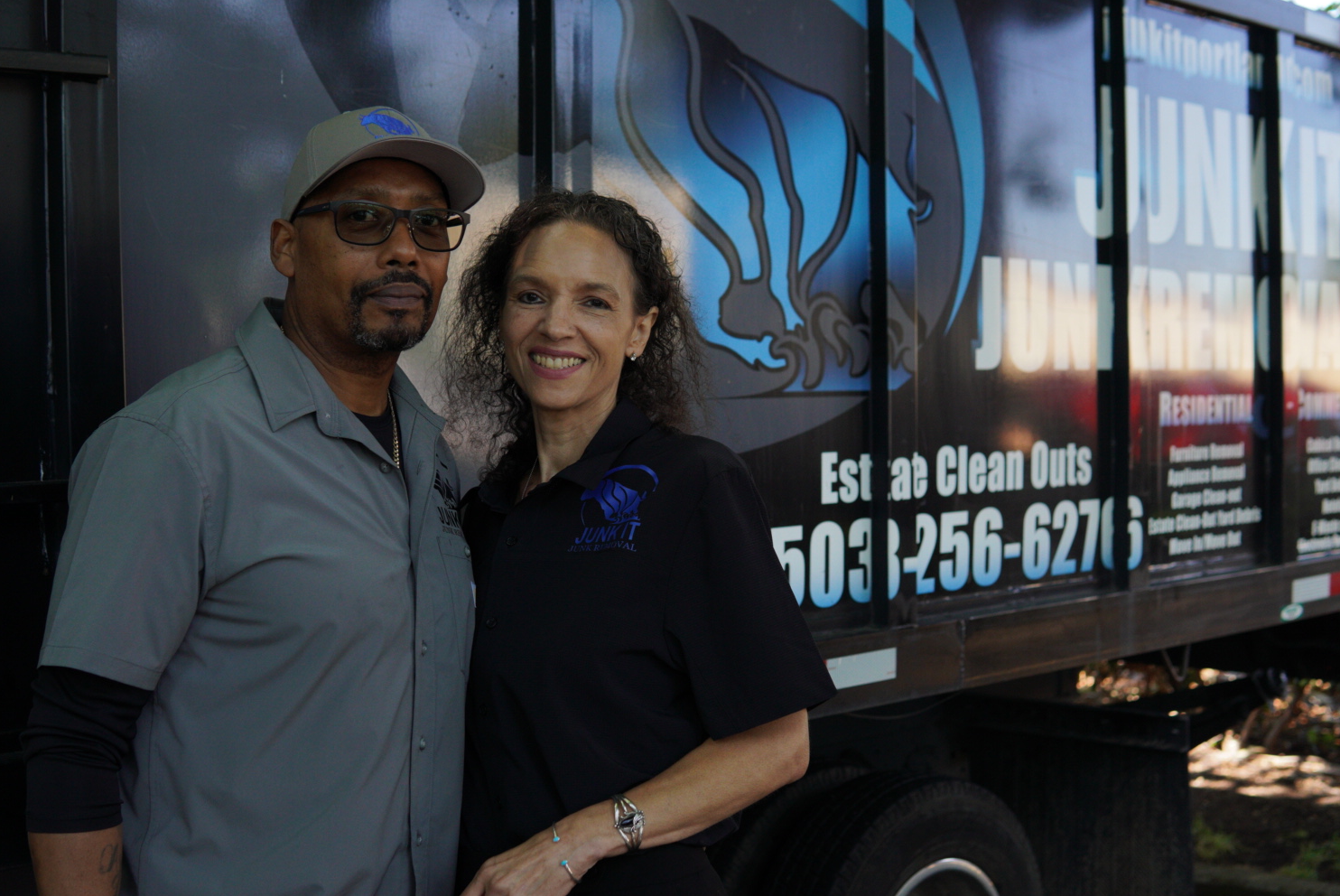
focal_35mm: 49
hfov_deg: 40.3
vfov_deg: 27.6
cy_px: 484
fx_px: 1825
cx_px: 688
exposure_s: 1/640
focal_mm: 30
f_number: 3.2
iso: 500
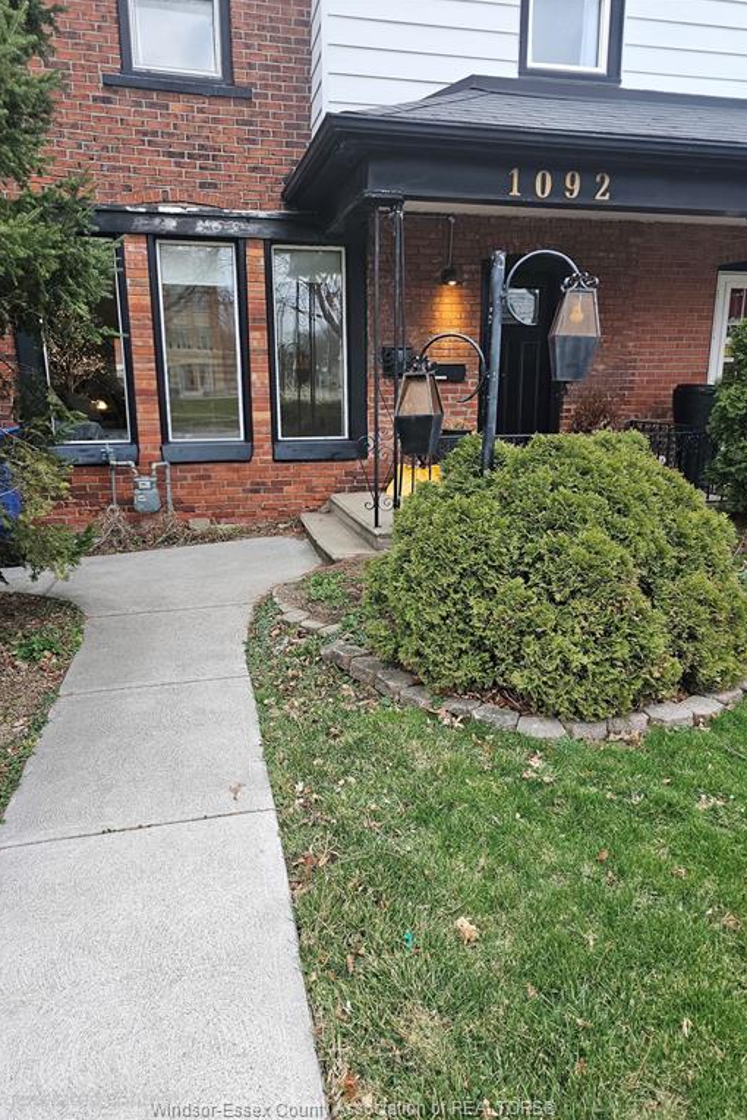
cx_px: 359
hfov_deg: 53.1
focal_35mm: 24
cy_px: 559
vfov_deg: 73.7
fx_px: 747
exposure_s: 1/120
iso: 125
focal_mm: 6.3
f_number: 1.7
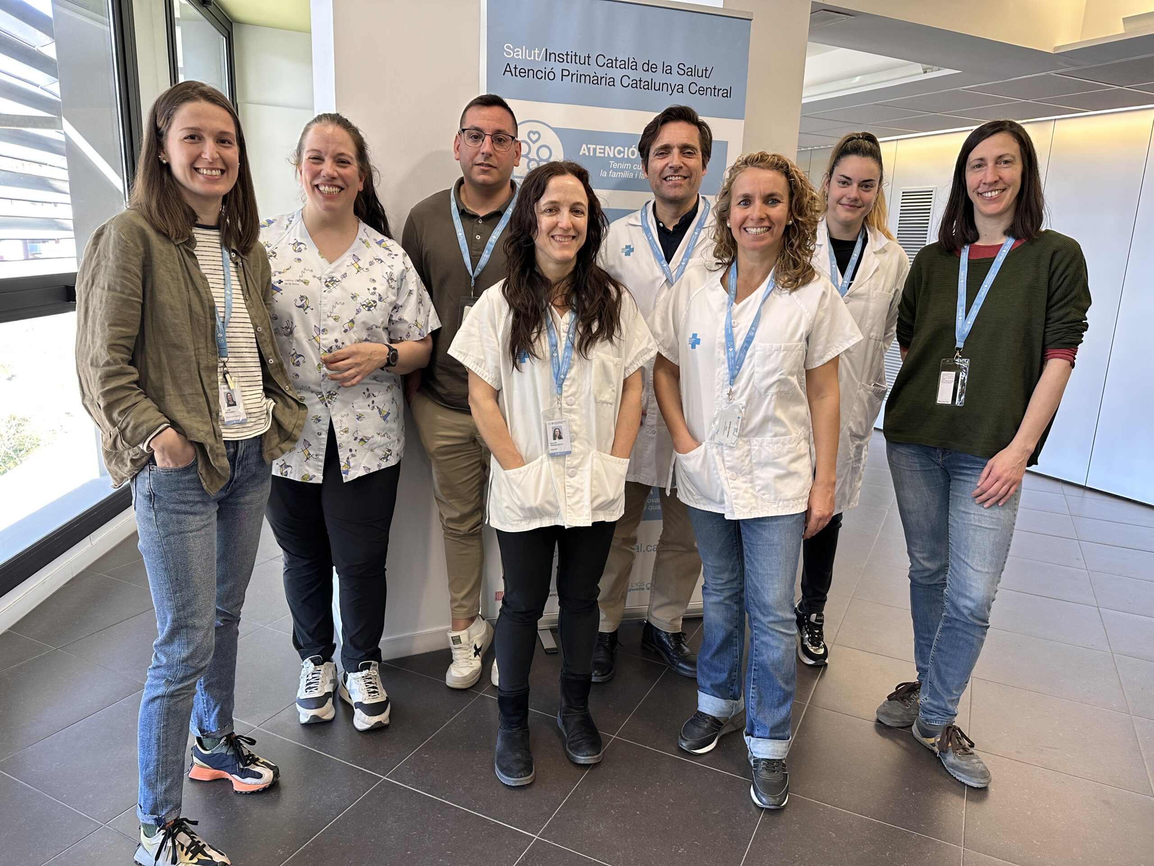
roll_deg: -2.2
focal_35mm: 24
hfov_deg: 71.6
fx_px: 800
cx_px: 577
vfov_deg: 56.8
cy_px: 433
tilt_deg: -14.6
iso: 160
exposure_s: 1/100
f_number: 1.78
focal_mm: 6.86
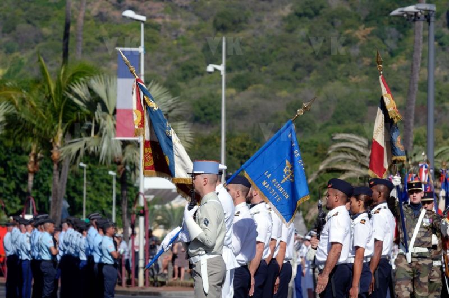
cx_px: 224
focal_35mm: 255
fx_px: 3174
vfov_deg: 5.4
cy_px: 149
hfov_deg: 8.1
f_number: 8
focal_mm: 170
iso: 160
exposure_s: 1/640
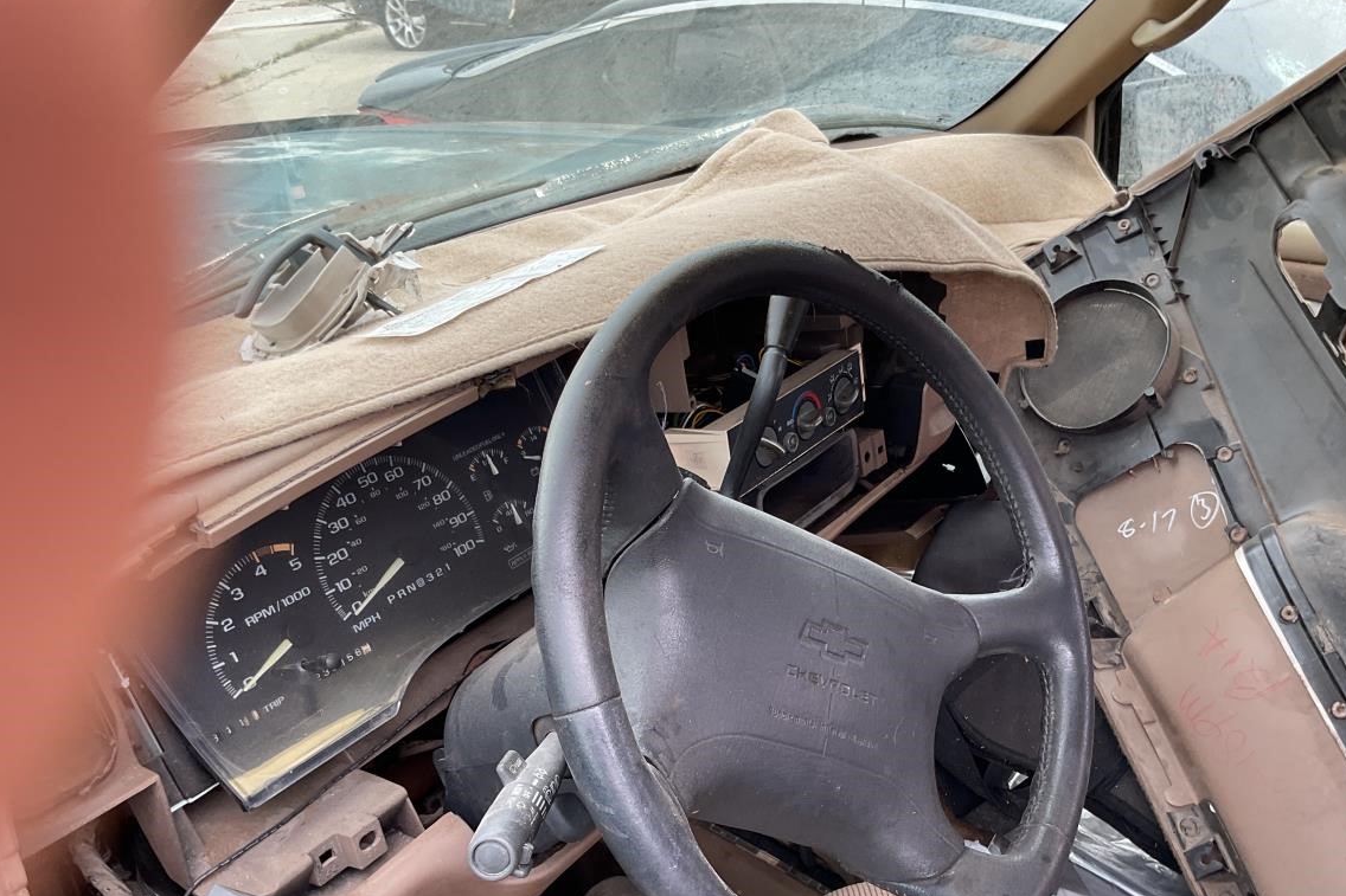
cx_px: 755
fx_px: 1271
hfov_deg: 55.7
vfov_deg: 38.6
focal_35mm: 34
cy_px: 559
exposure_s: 1/155
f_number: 1.8
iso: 16
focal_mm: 3
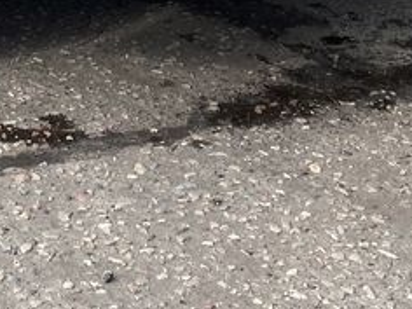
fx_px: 1571
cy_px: -346
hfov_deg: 14.6
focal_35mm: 132
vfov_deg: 10.2
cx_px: -51
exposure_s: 1/998
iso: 32
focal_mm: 4.25
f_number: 1.8
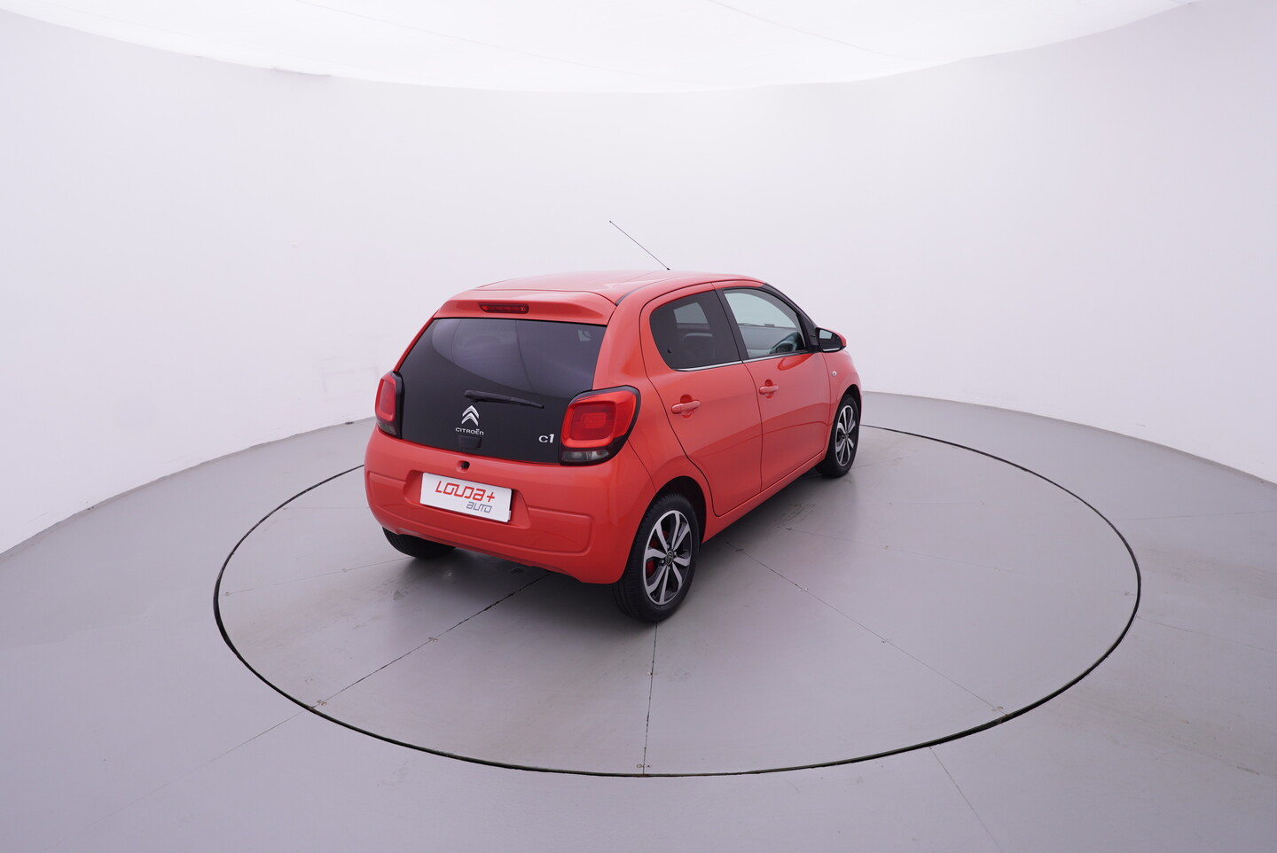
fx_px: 799
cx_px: 638
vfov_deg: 56.2
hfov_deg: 77.3
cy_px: 426
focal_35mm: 22
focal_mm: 15
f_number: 5
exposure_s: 1/80
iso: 200
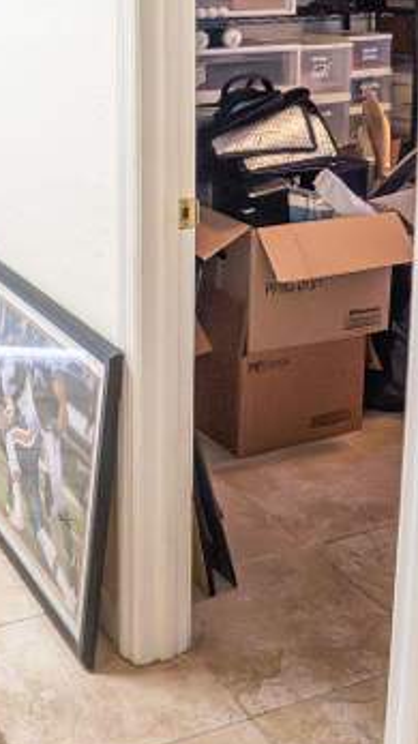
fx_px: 1025
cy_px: 135
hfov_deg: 22.2
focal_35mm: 52
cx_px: 6
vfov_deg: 38.2
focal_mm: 24
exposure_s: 1/1000
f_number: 3.5
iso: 16000
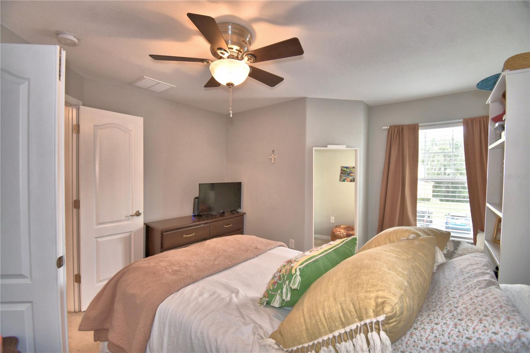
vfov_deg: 77.3
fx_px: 221
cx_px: 265
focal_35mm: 15
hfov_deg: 100.4
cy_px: 176
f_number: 4.5
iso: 200
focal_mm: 10
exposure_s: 1/30
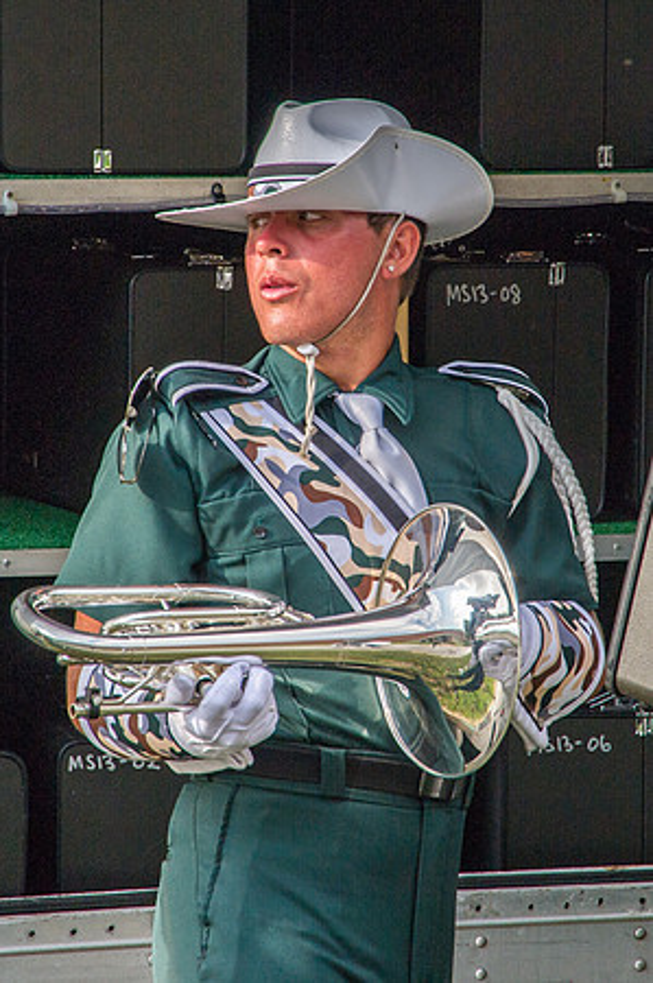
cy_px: 398
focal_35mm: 214
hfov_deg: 6.4
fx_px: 5845
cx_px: 335
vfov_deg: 9.6
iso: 320
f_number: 10
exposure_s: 1/400
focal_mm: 120
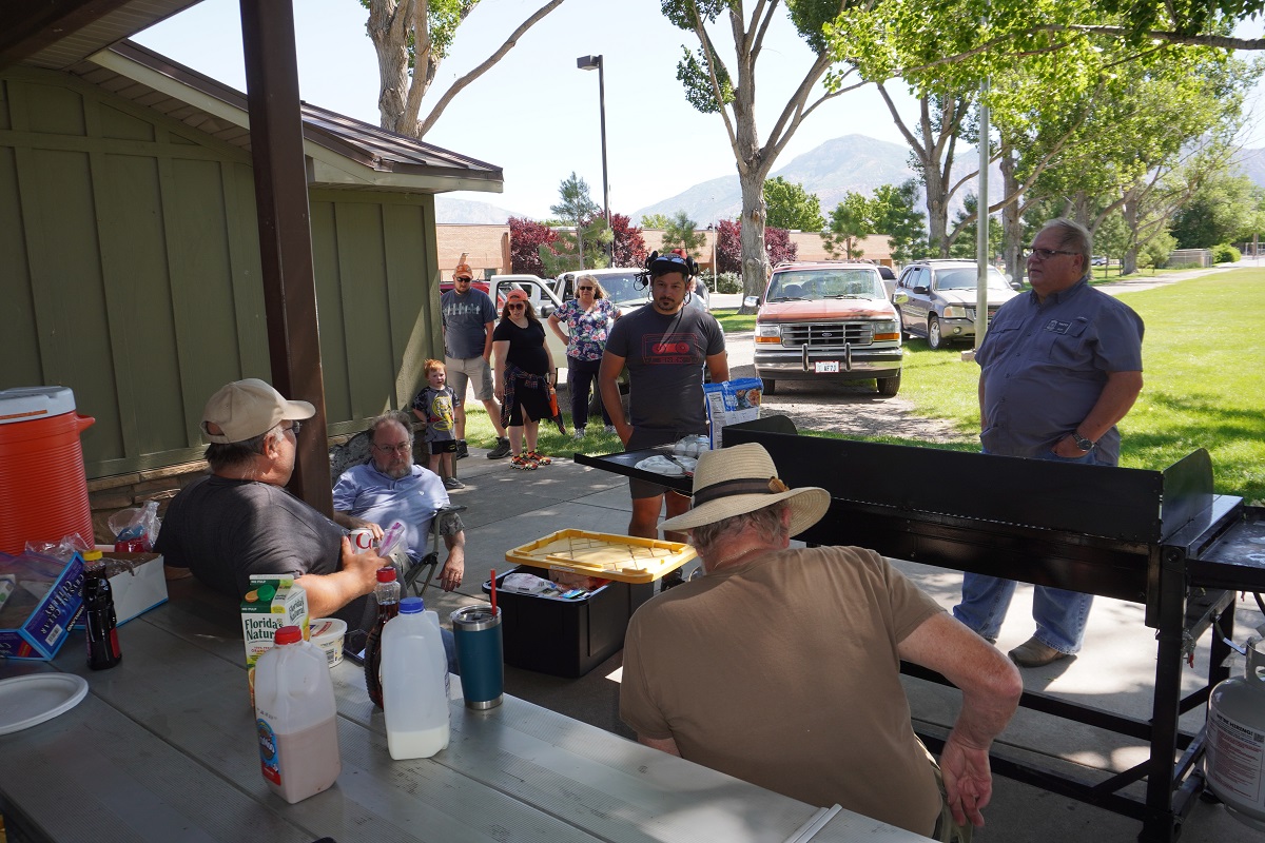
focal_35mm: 27
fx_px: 949
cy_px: 422
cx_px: 632
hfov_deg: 67.4
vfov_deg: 47.9
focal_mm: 18
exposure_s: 1/100
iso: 100
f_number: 6.3
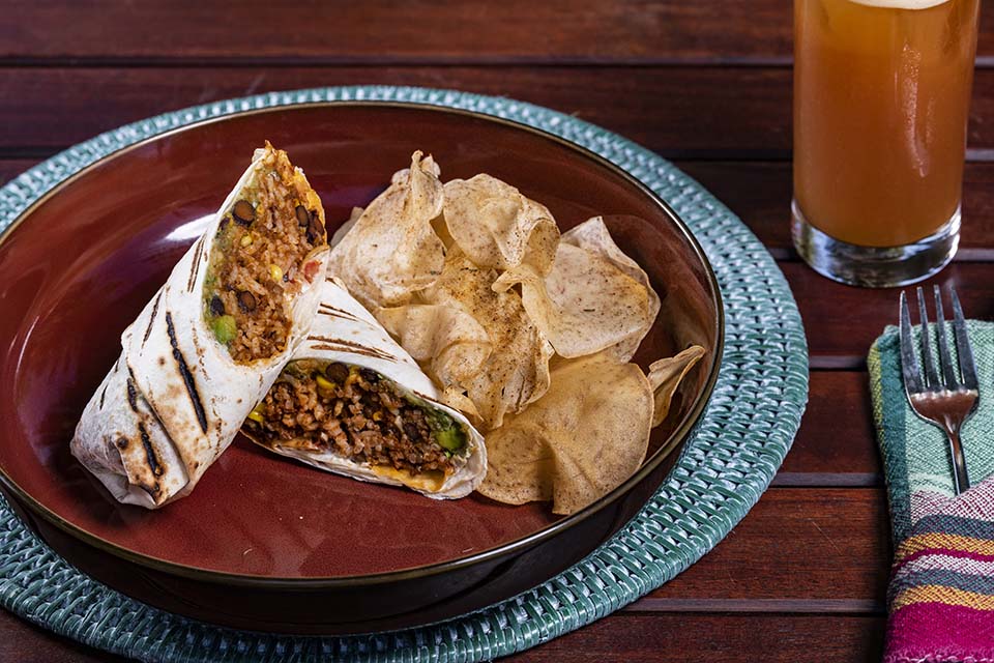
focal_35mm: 122
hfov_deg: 16.8
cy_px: 332
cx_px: 497
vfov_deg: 11.2
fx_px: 3368
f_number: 10
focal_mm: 122
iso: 400
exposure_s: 1/250
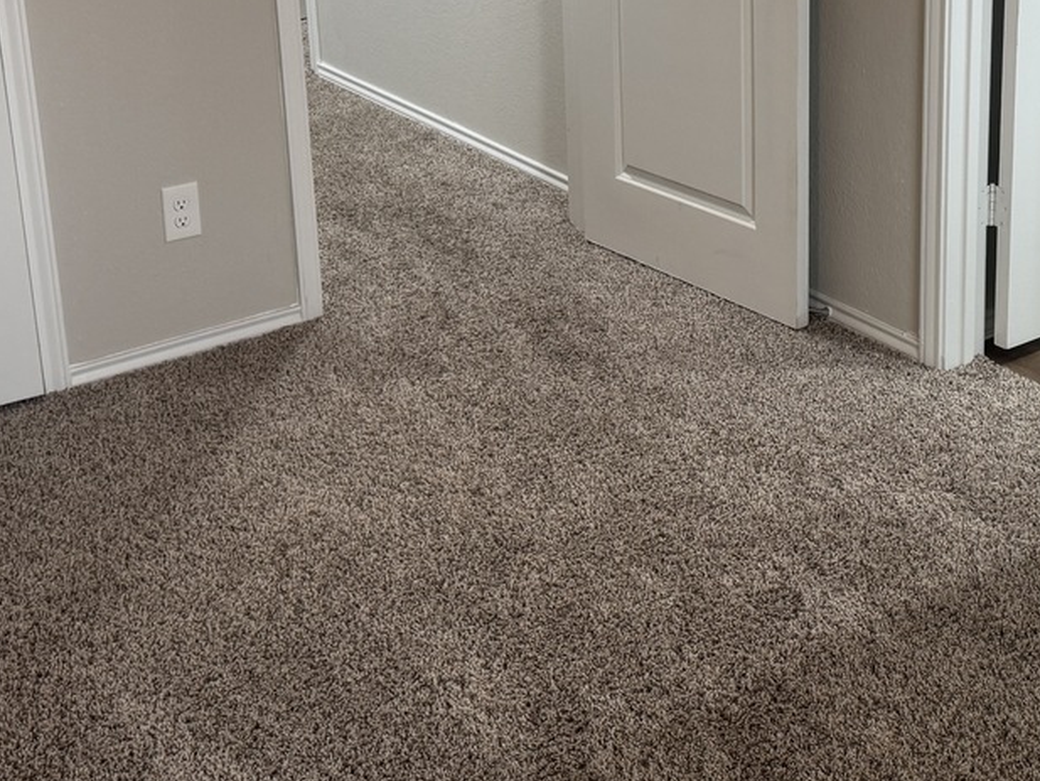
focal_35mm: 56
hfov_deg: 34.2
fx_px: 1683
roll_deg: +0.9
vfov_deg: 25.2
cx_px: 654
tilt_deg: -16.0
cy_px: 66
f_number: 1.78
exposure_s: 1/60
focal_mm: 6.76
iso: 125
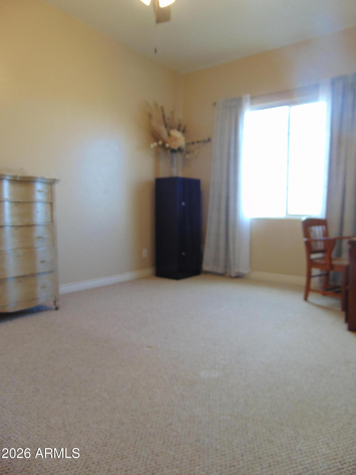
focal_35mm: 25
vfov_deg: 69.4
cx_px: 178
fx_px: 343
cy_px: 238
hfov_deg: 54.9
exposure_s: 1/30
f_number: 3
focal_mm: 4.5
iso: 100
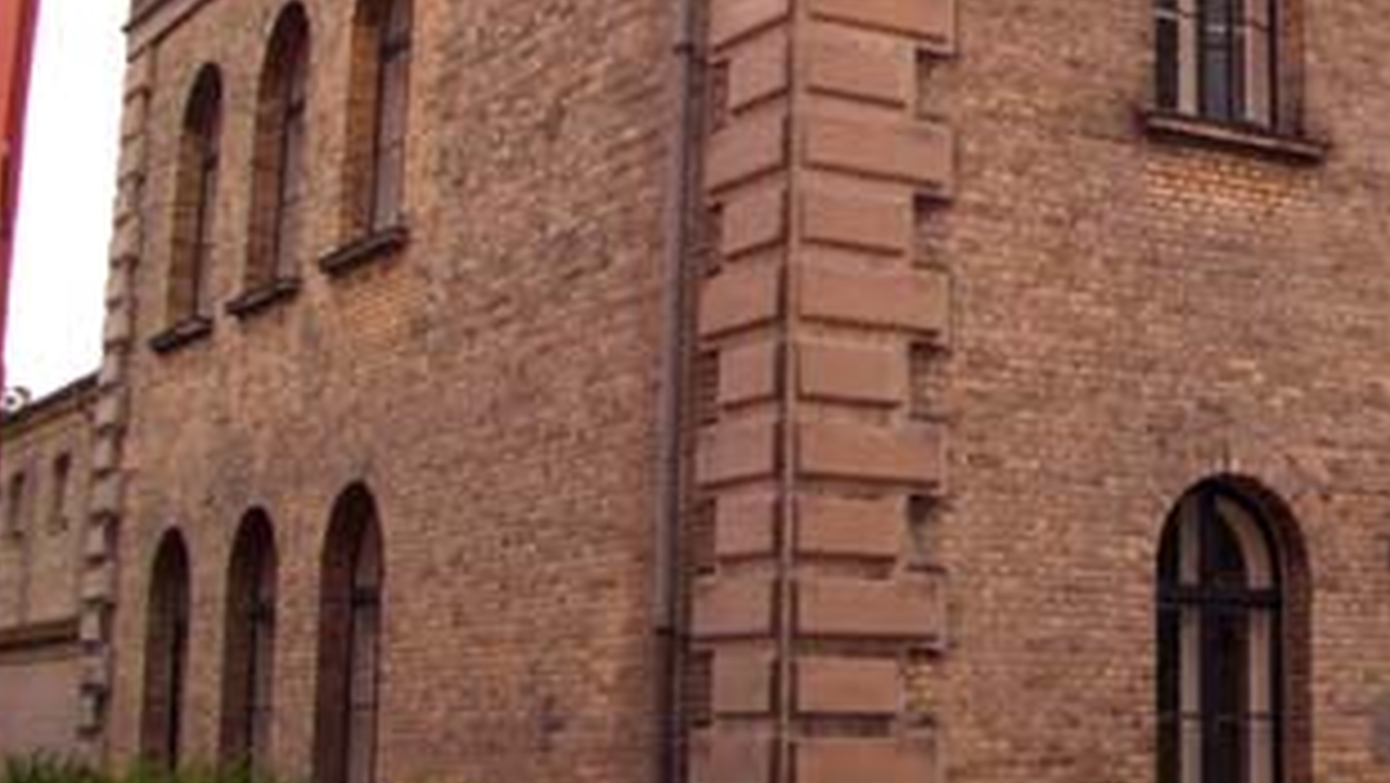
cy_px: 272
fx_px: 2507
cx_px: 1197
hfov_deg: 29.9
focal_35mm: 68
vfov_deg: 17.7
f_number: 4.3
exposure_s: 1/400
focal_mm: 5.8
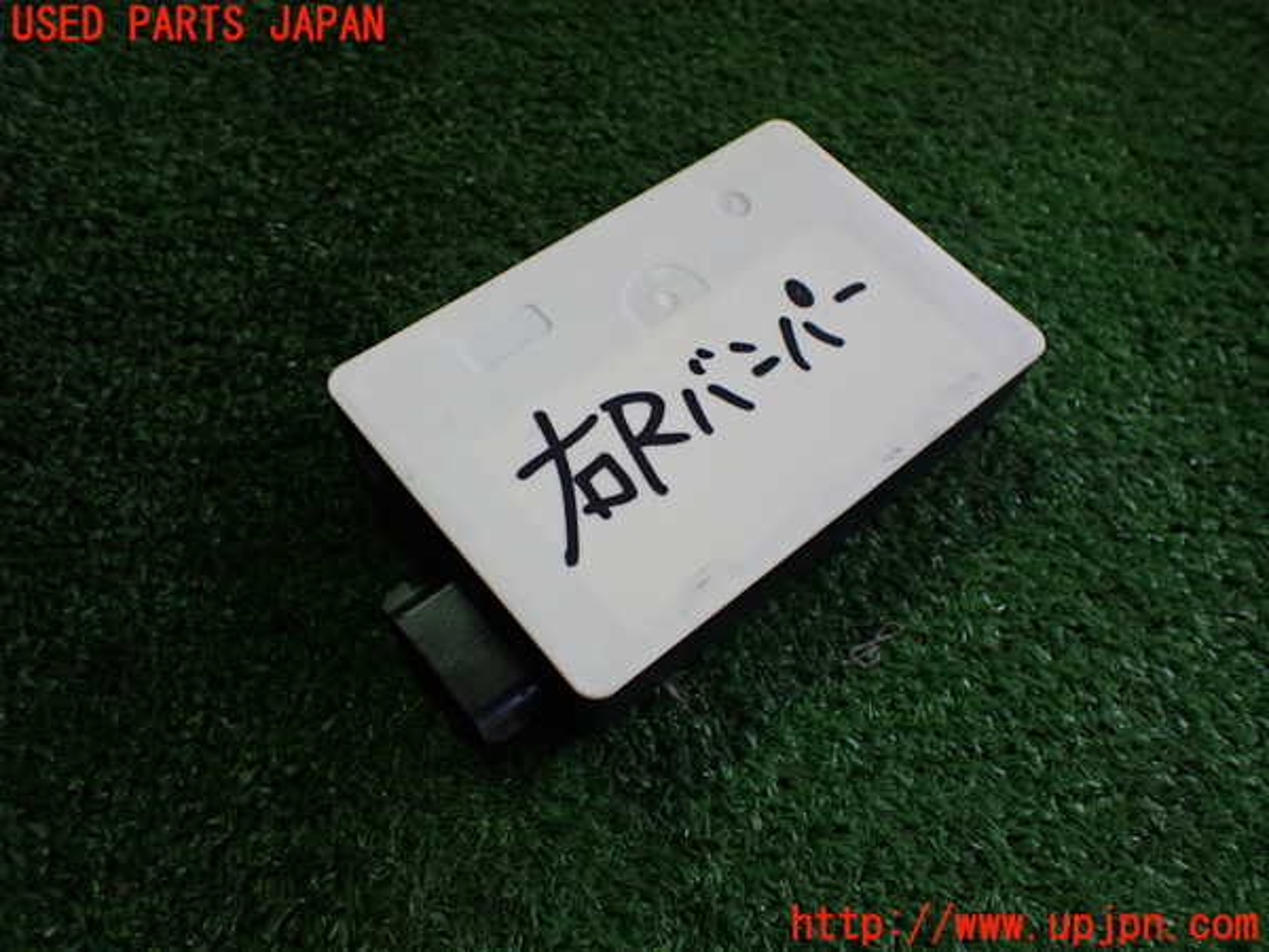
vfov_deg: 46.8
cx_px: 634
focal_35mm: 30
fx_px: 1100
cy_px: 476
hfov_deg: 60.0
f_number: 2.3
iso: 250
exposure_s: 1/125
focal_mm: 5.4
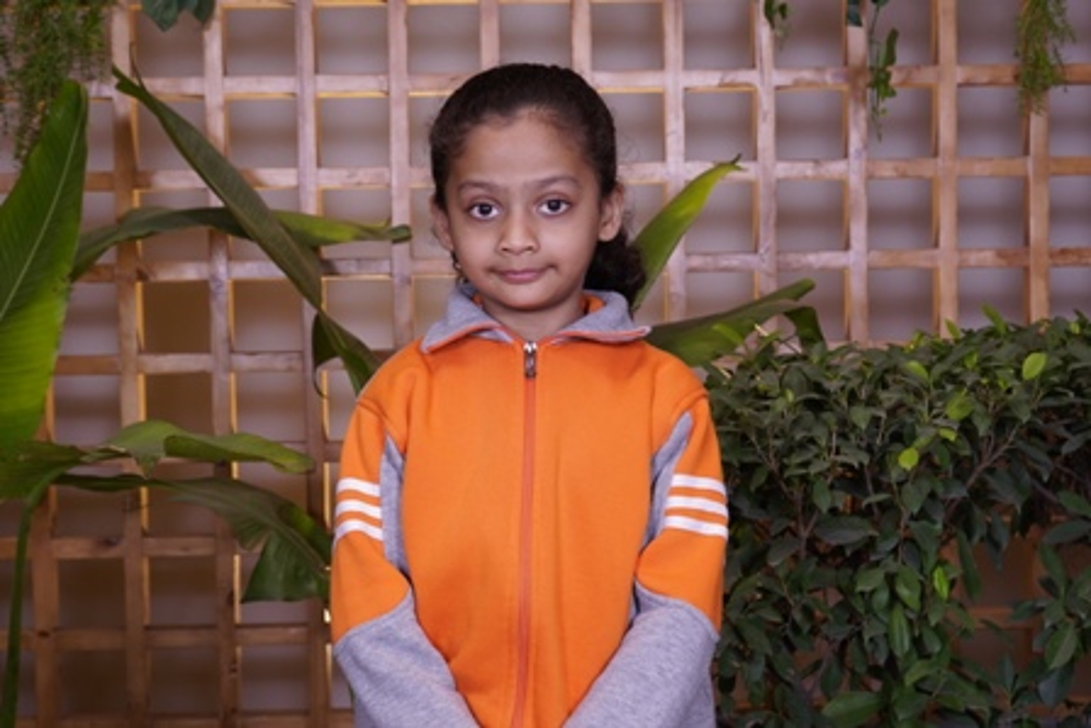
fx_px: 1910
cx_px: 546
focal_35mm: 63
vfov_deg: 21.6
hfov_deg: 31.9
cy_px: 364
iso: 400
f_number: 4.5
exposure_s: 1/125
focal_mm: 42
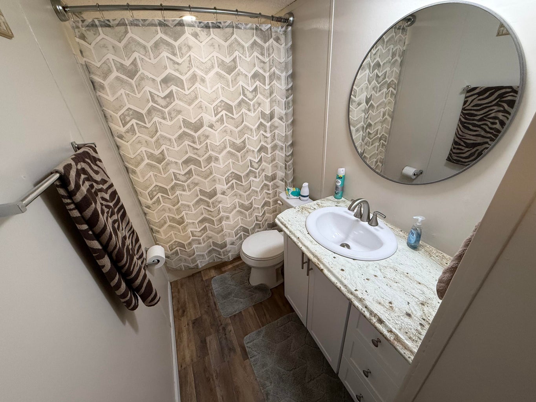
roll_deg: +4.8
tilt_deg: -27.1
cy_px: 201
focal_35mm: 14
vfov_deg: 85.7
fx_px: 217
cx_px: 268
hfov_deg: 102.1
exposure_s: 1/120
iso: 250
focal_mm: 2.22
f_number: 2.2
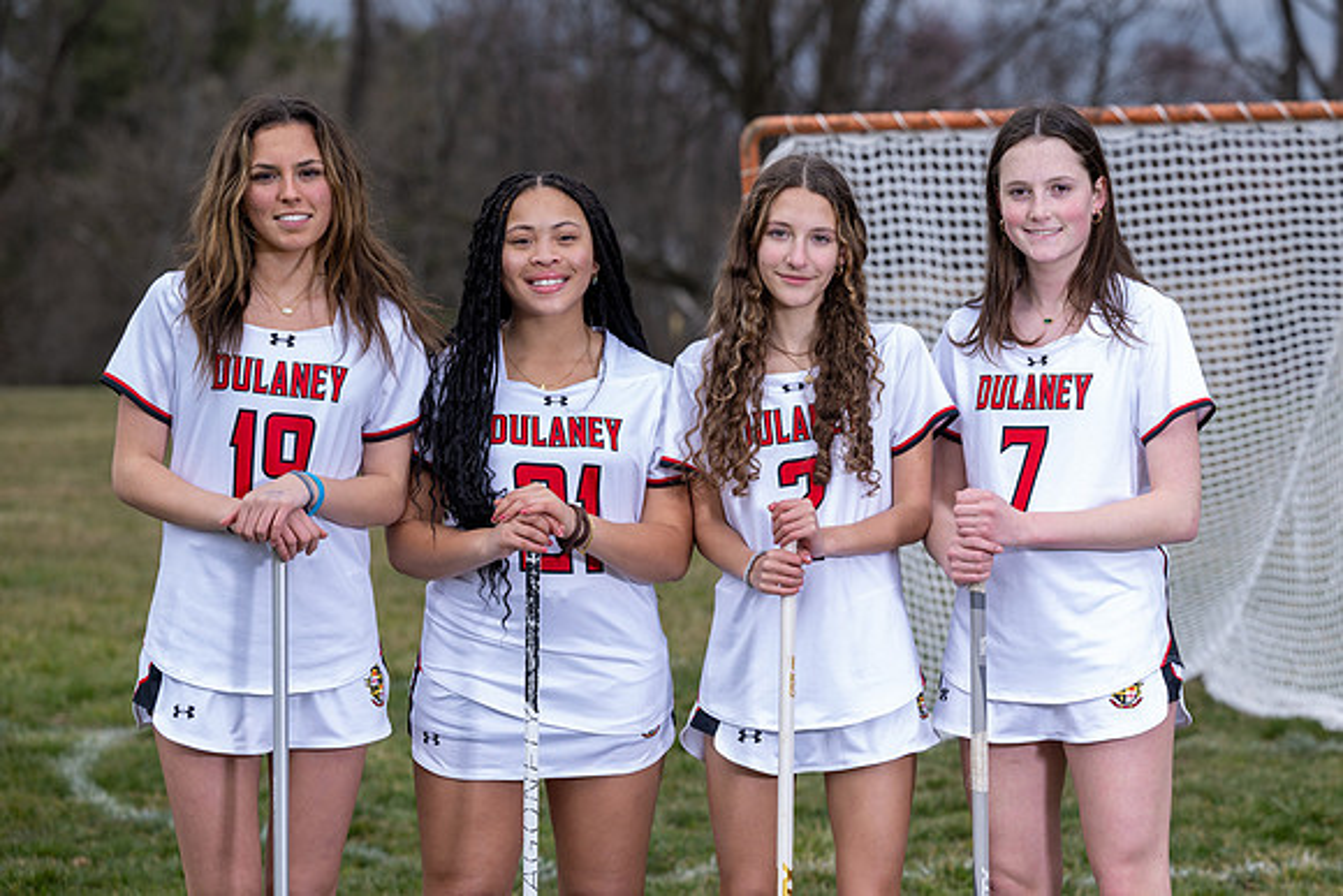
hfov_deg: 17.3
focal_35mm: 118
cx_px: 802
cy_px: 472
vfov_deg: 11.6
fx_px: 4411
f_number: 4
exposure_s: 1/250
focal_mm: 99
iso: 64
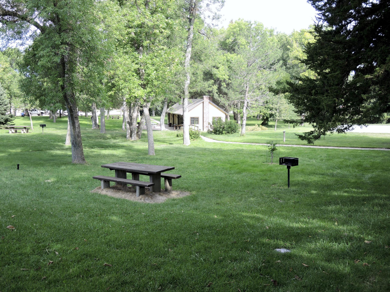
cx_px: 195
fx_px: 372
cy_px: 146
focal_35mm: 33
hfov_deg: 55.4
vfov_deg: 42.9
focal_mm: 7
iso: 80
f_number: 2
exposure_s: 1/320
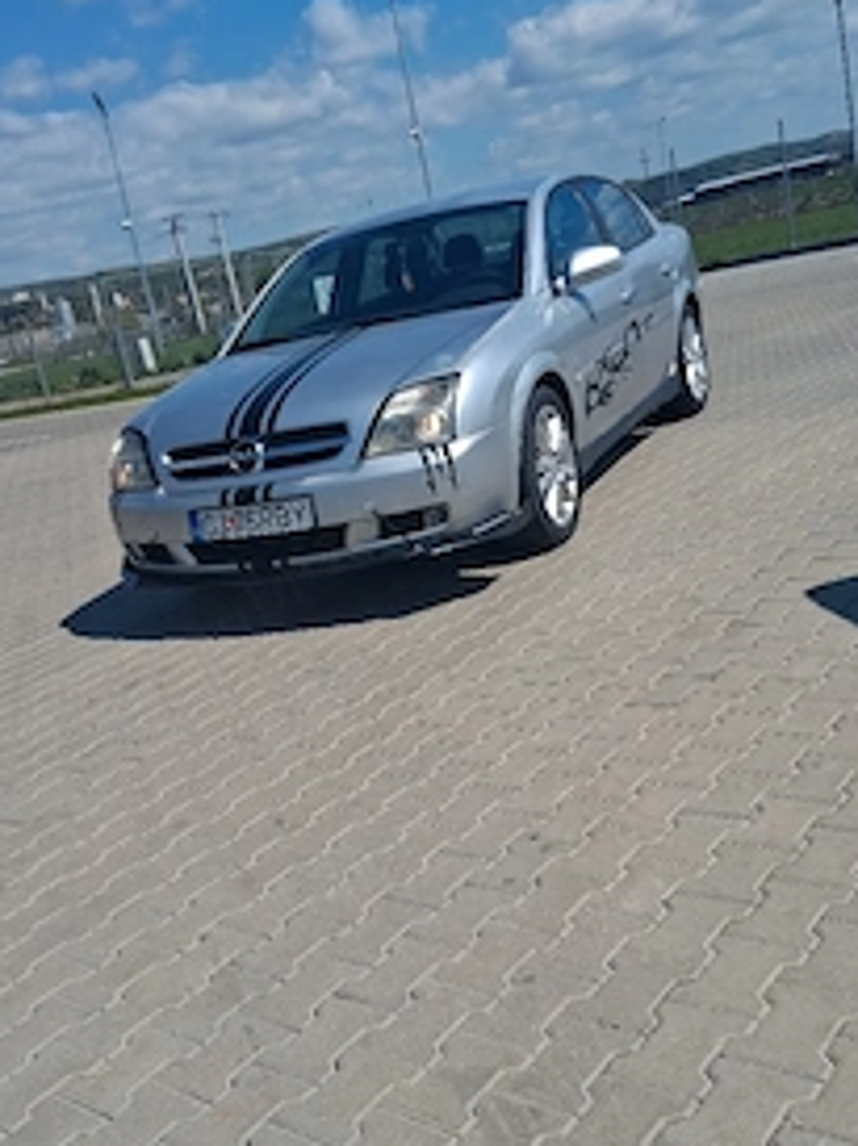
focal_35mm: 38
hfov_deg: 37.6
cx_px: 398
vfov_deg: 49.0
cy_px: 619
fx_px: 1258
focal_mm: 3.98
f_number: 1.8
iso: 25
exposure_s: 1/909
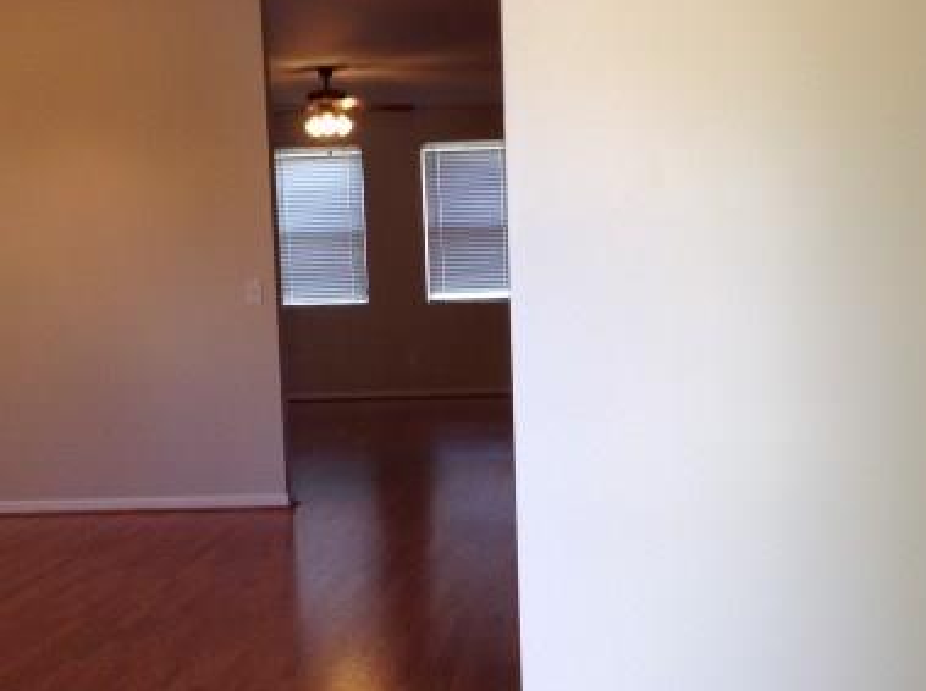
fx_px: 1496
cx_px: 492
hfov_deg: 34.4
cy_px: 383
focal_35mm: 56
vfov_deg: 26.0
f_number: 2.4
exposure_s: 1/30
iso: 25
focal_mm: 3.3
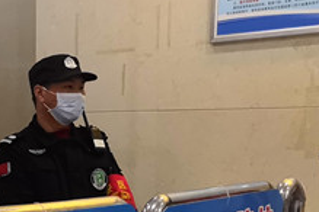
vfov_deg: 13.4
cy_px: 319
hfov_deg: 20.3
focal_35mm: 96
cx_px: -29
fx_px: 851
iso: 800
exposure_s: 1/33.3
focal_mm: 3.95
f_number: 1.8
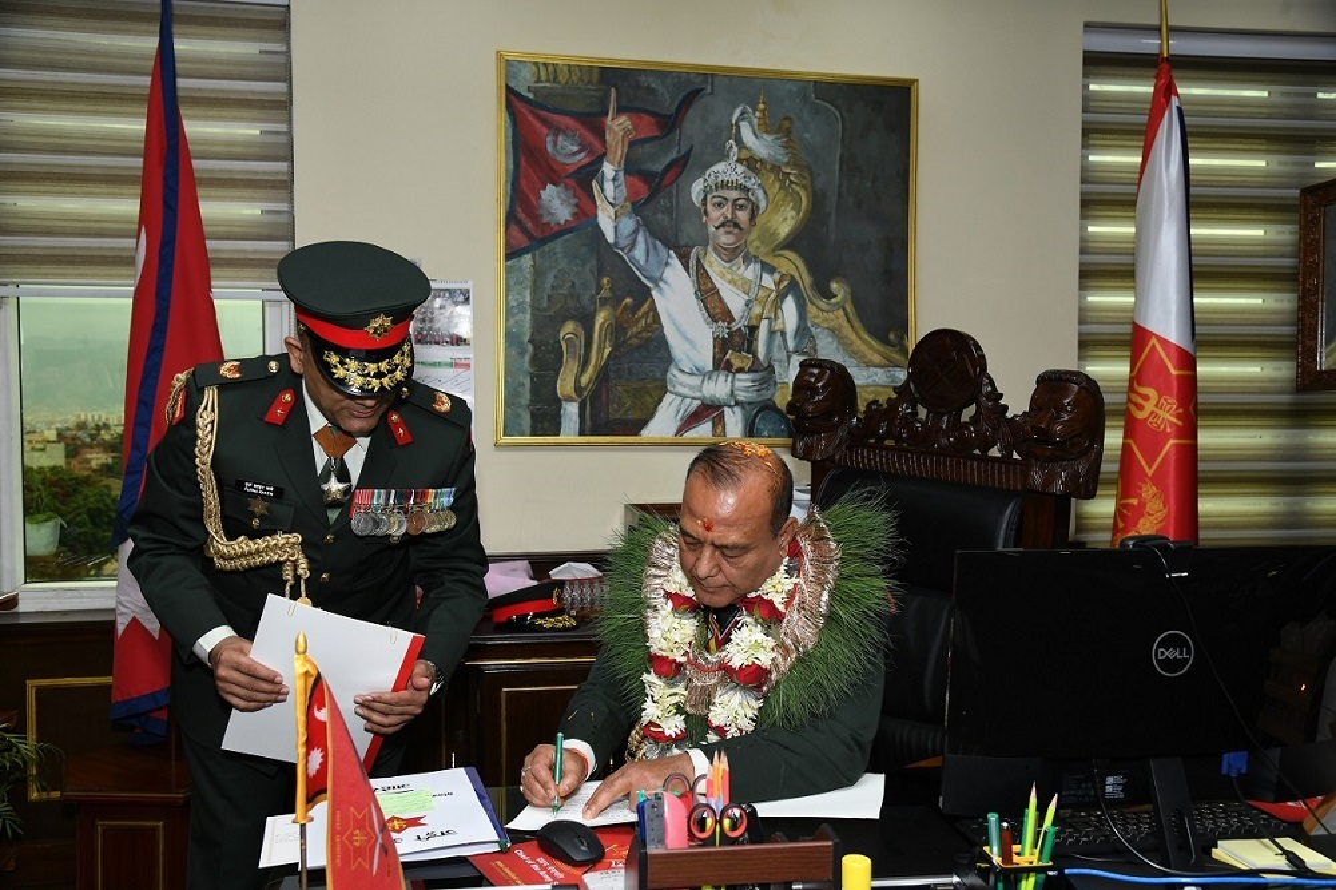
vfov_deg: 42.3
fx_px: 1150
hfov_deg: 60.3
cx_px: 668
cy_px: 445
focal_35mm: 31
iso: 640
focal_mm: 31
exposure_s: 1/160
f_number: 7.1
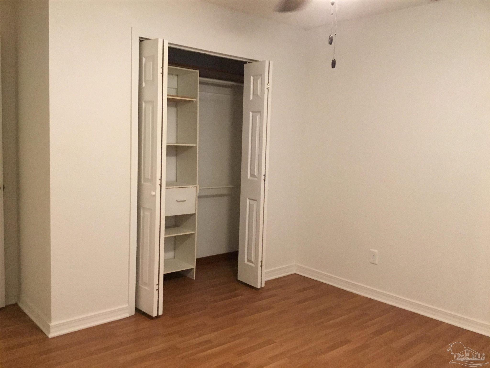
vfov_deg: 45.4
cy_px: 184
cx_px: 245
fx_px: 439
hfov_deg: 58.4
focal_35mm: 31
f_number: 2.4
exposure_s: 1/15
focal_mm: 3.3
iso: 200
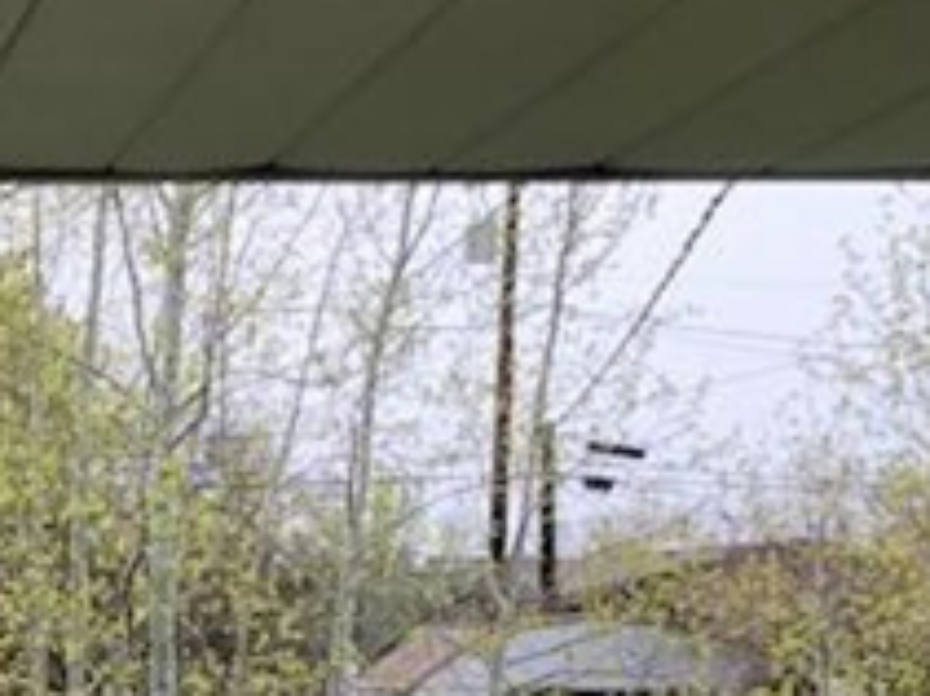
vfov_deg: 16.5
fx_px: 2282
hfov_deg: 20.1
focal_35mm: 85
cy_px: 859
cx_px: -436
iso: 20
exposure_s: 1/437
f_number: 1.8
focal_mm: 3.99
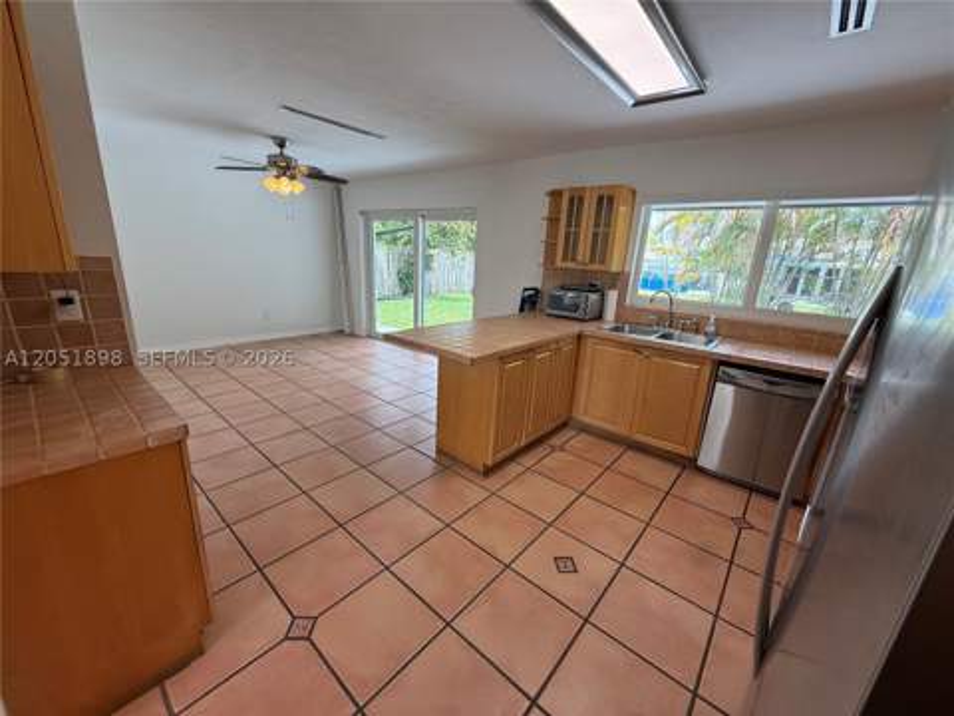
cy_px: 358
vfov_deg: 85.7
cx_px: 477
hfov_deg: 102.1
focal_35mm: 14
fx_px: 386
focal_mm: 2.22
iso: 80
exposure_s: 1/120
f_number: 2.2
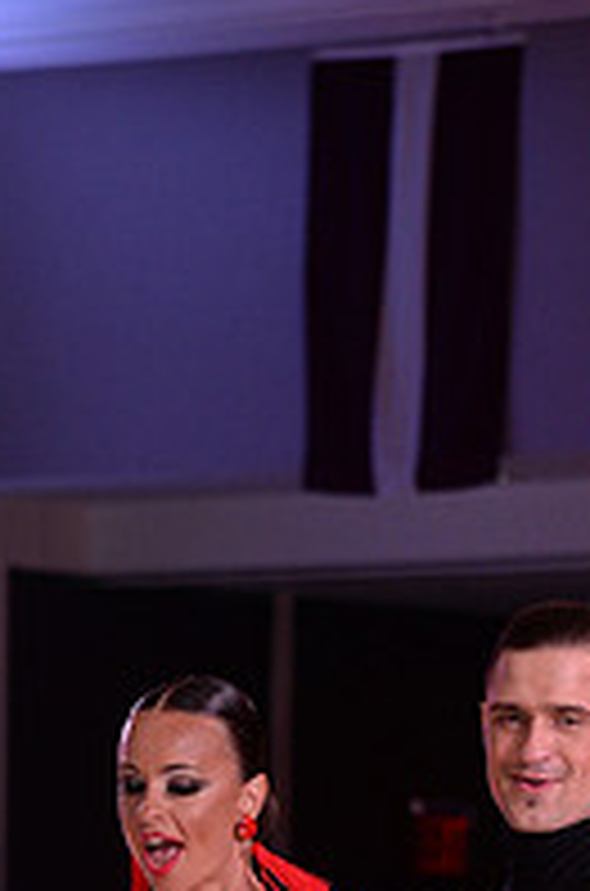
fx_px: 8698
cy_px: 1287
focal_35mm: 352
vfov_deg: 5.8
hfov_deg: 3.9
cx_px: 191
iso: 2000
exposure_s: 1/250
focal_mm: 120
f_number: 5.6
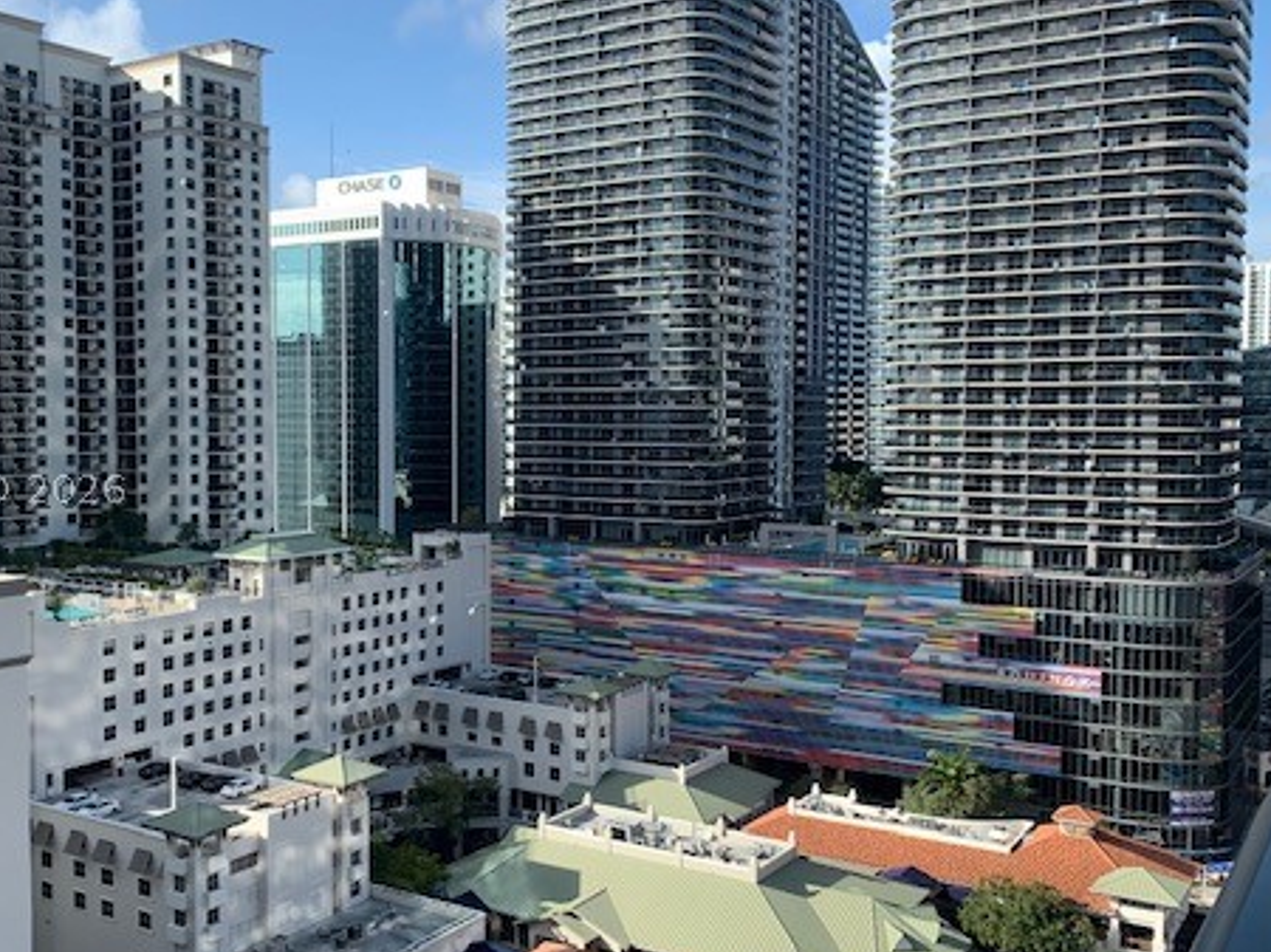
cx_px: 466
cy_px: 489
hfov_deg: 49.6
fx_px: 1358
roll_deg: -0.2
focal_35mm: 37
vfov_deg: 38.6
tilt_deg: -2.3
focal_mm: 4.25
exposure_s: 1/887
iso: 25
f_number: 1.8
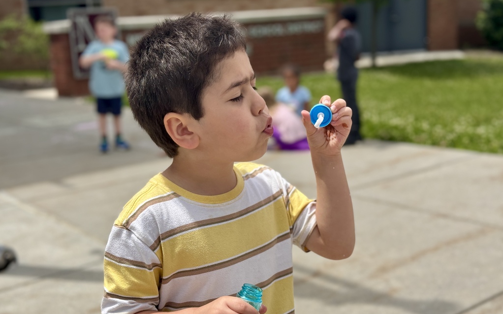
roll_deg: +3.4
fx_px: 699
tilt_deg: -13.2
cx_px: 252
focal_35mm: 51
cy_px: 167
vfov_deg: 25.3
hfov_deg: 39.6
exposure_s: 1/5848
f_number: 1.78
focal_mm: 6.76
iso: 64
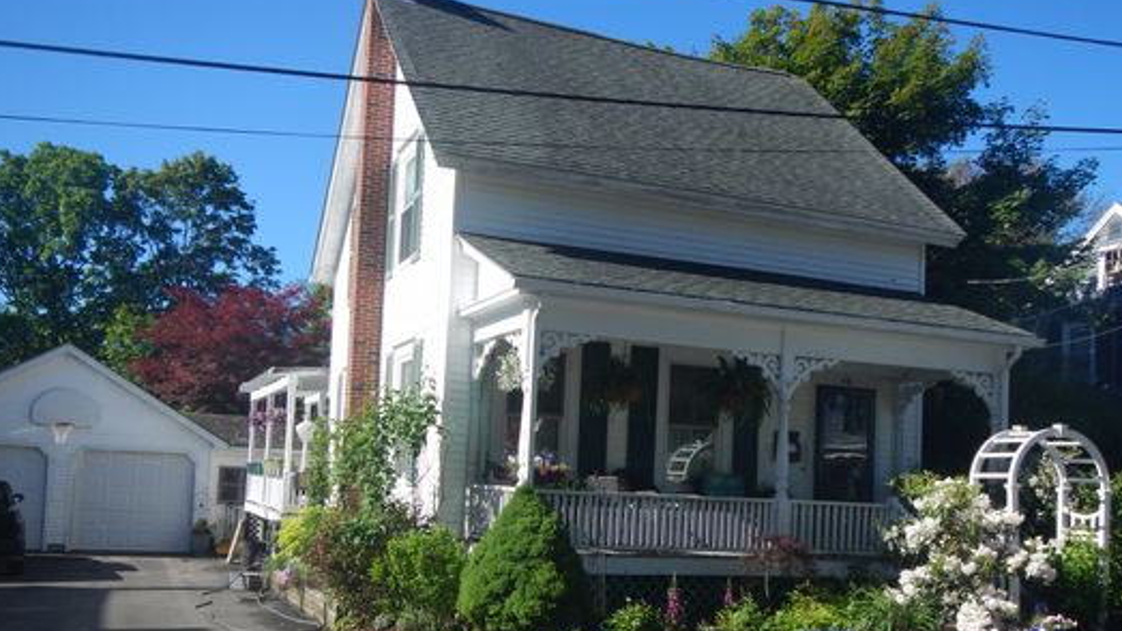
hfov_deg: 56.6
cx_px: 564
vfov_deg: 33.4
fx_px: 1041
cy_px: 419
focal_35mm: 35
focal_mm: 5
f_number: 3.9
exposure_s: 1/800
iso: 125
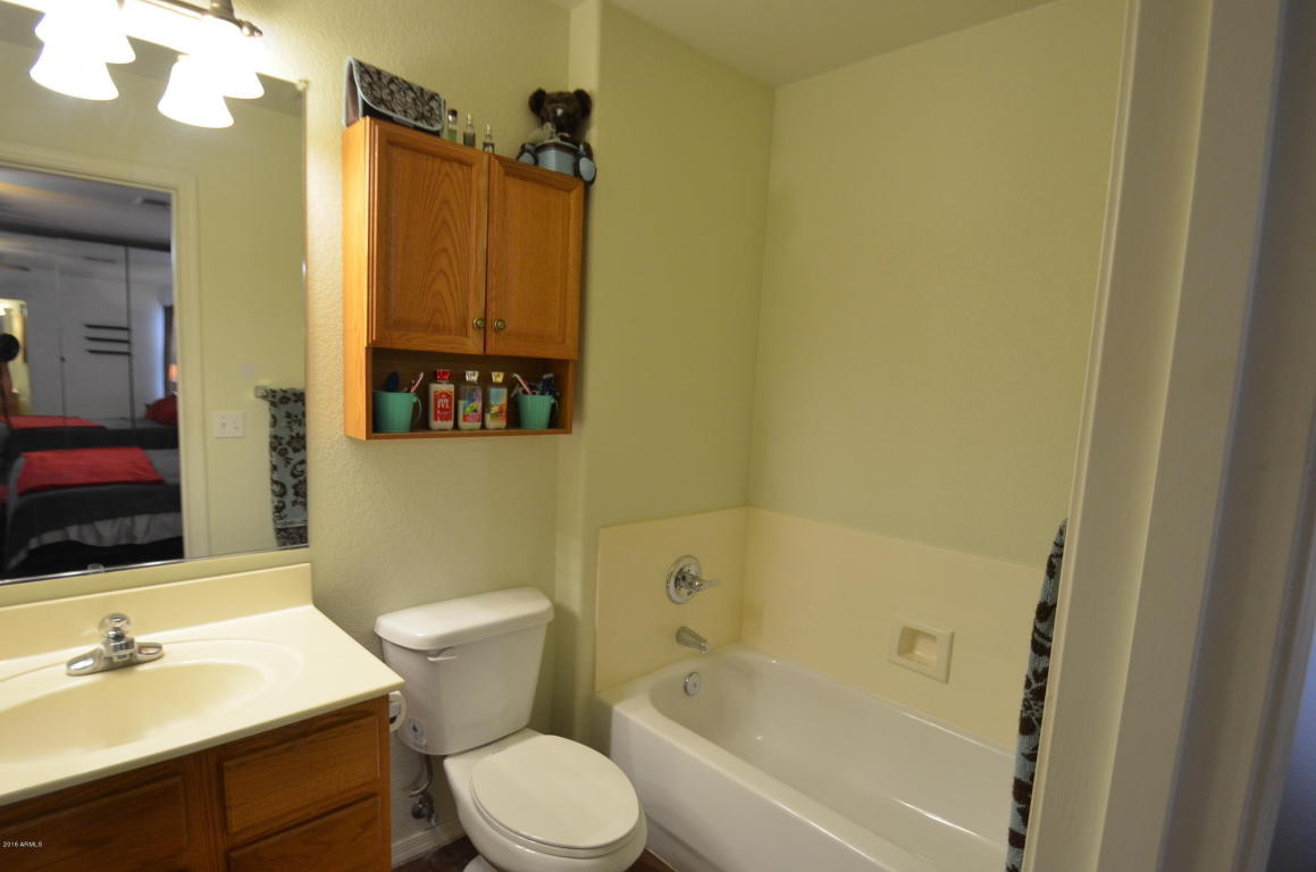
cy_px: 436
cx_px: 658
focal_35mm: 18
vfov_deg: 67.2
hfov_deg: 90.1
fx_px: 657
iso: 720
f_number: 4
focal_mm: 12
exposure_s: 1/60
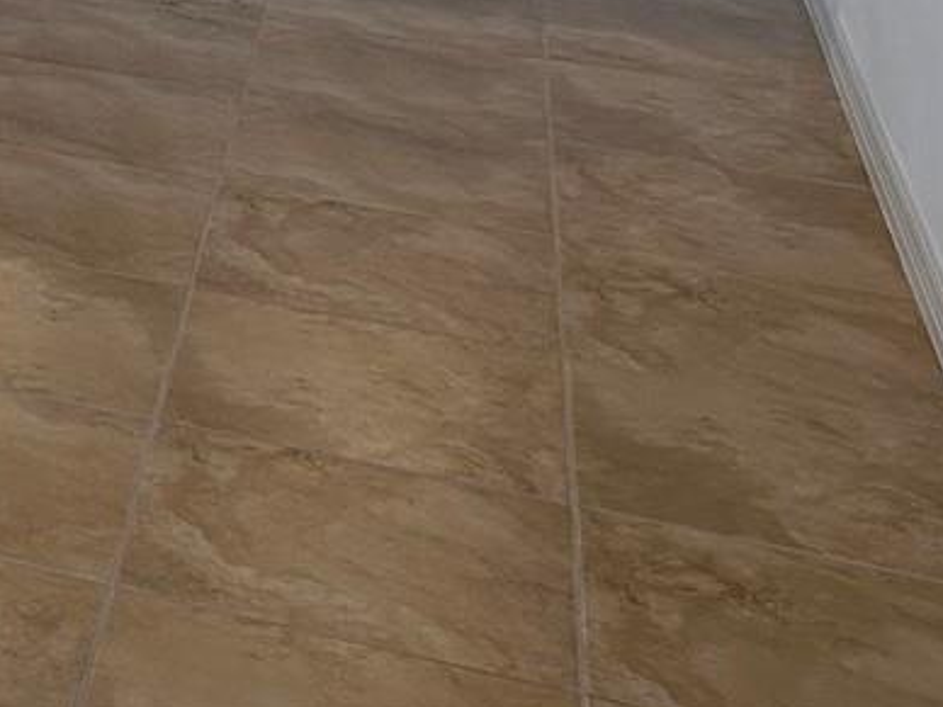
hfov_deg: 15.6
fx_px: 2697
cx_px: -955
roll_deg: -0.3
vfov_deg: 12.9
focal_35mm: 99
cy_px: -739
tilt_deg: -2.4
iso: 125
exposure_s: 1/120
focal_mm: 6.86
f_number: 1.78
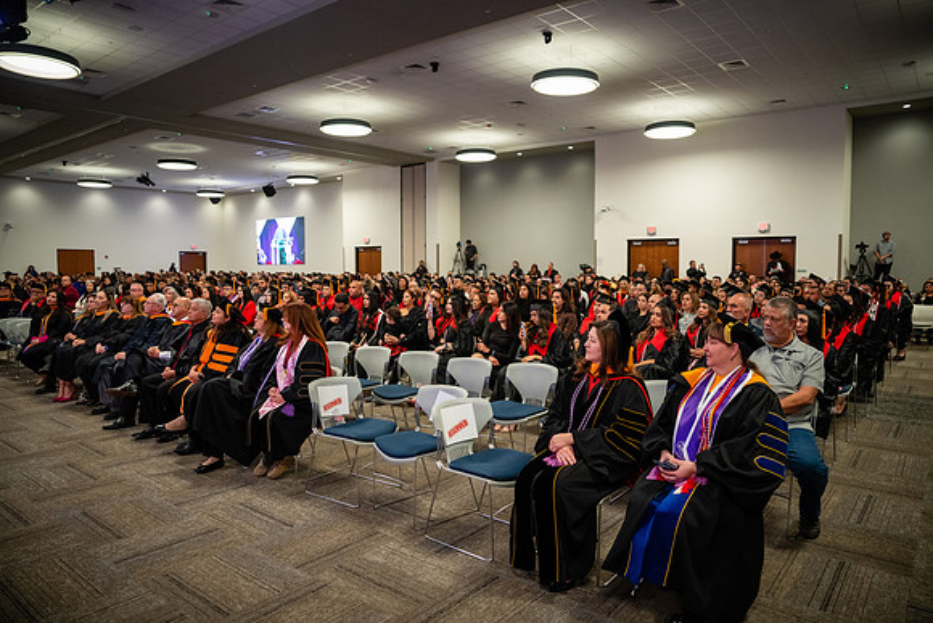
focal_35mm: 24
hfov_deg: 73.7
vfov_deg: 53.2
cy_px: 312
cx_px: 466
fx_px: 622
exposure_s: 1/200
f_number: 2.8
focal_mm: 24
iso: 2500
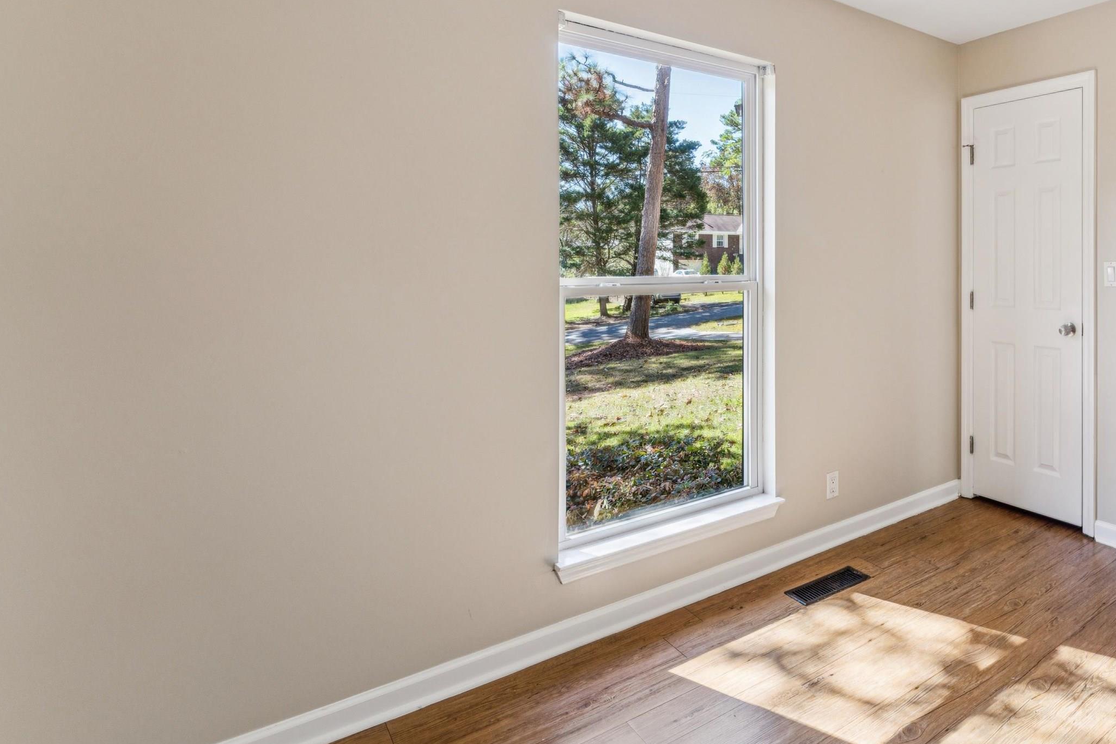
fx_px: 679
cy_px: 249
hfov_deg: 73.5
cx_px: 832
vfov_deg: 56.2
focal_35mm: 22
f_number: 13
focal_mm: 14.6
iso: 400
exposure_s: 1/20
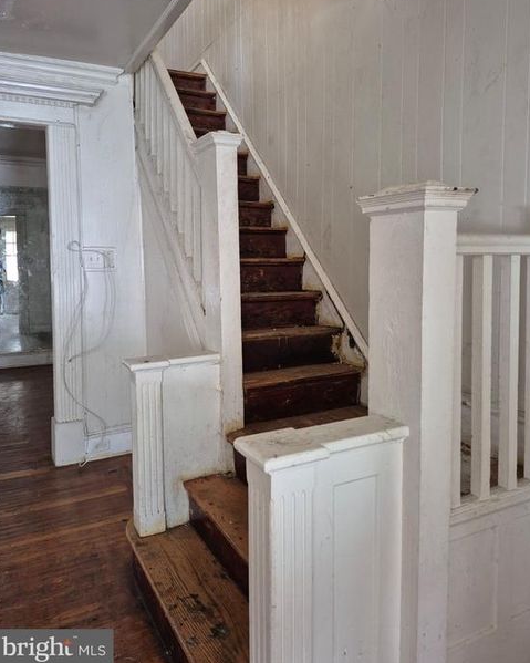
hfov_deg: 56.8
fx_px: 490
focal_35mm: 25
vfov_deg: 68.0
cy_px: 299
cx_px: 270
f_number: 1.8
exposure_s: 1/60
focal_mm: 5.4
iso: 500
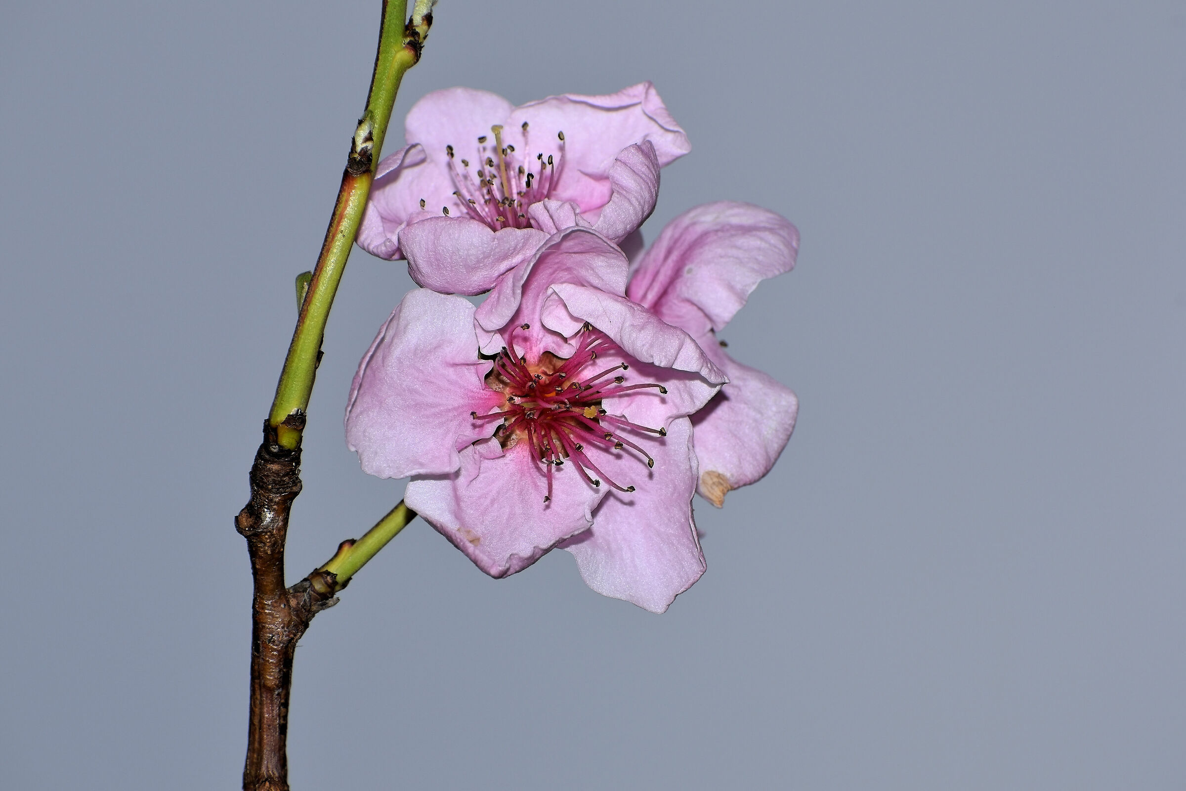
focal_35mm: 450
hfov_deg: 4.6
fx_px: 14824
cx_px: 593
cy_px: 396
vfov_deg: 3.1
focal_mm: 300
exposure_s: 1/200
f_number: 9
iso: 100
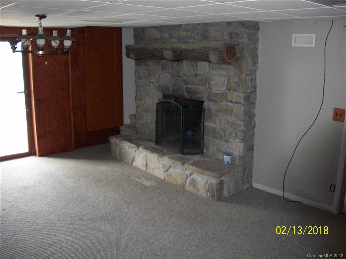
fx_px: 350
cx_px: 173
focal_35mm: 35
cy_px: 130
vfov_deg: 40.7
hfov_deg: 52.6
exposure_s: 1/30
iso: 320
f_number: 3.1
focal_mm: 6.3
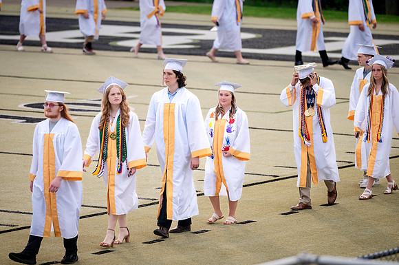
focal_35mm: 253
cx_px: 210
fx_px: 2796
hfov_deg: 8.2
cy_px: 120
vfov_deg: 5.4
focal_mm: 200
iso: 125
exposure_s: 1/500
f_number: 2.8
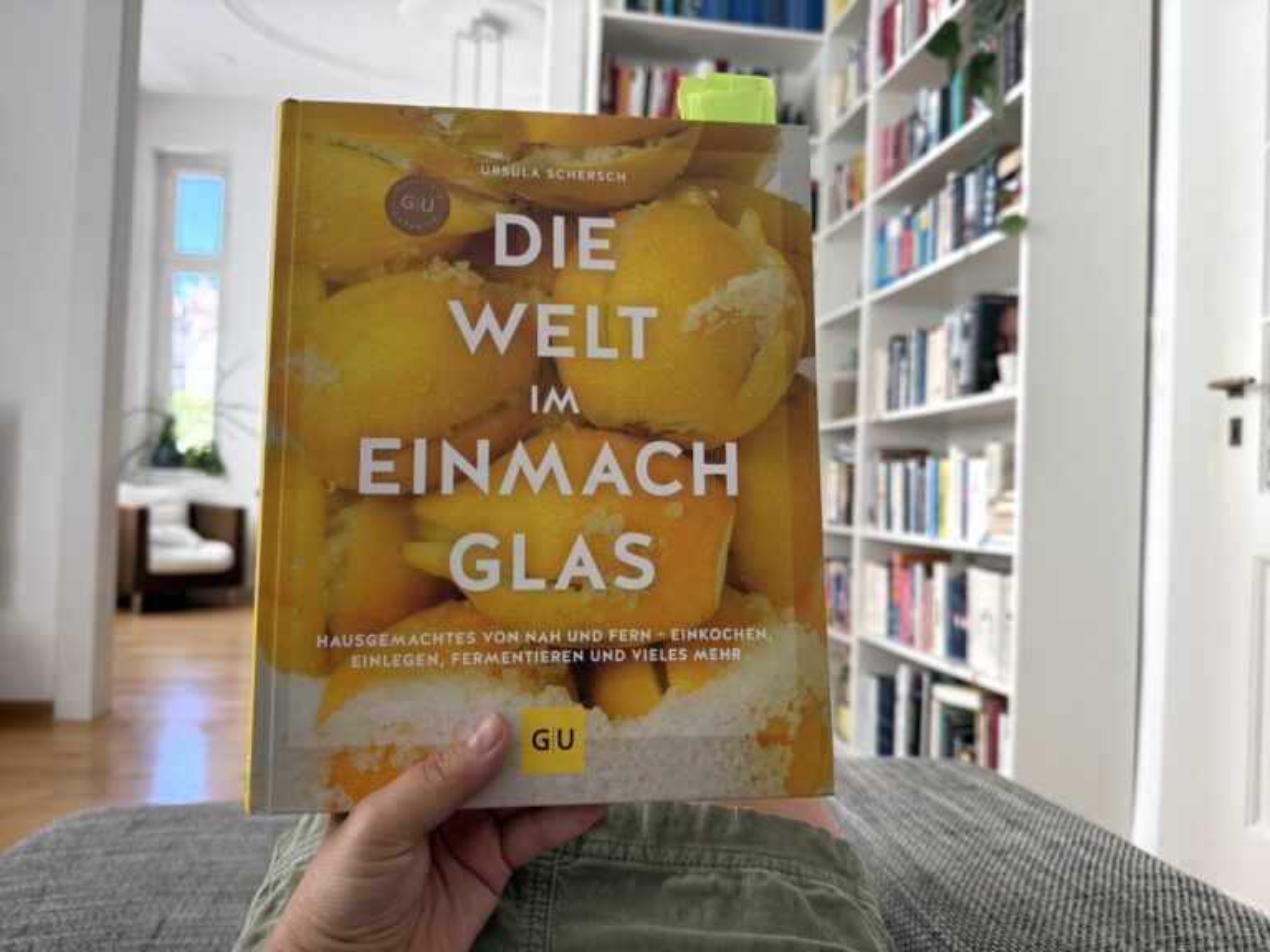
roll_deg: -1.9
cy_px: 476
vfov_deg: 56.8
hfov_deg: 71.6
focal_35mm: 24
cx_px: 635
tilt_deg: +1.5
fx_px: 881
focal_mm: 6.76
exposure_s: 1/235
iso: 200
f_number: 1.78
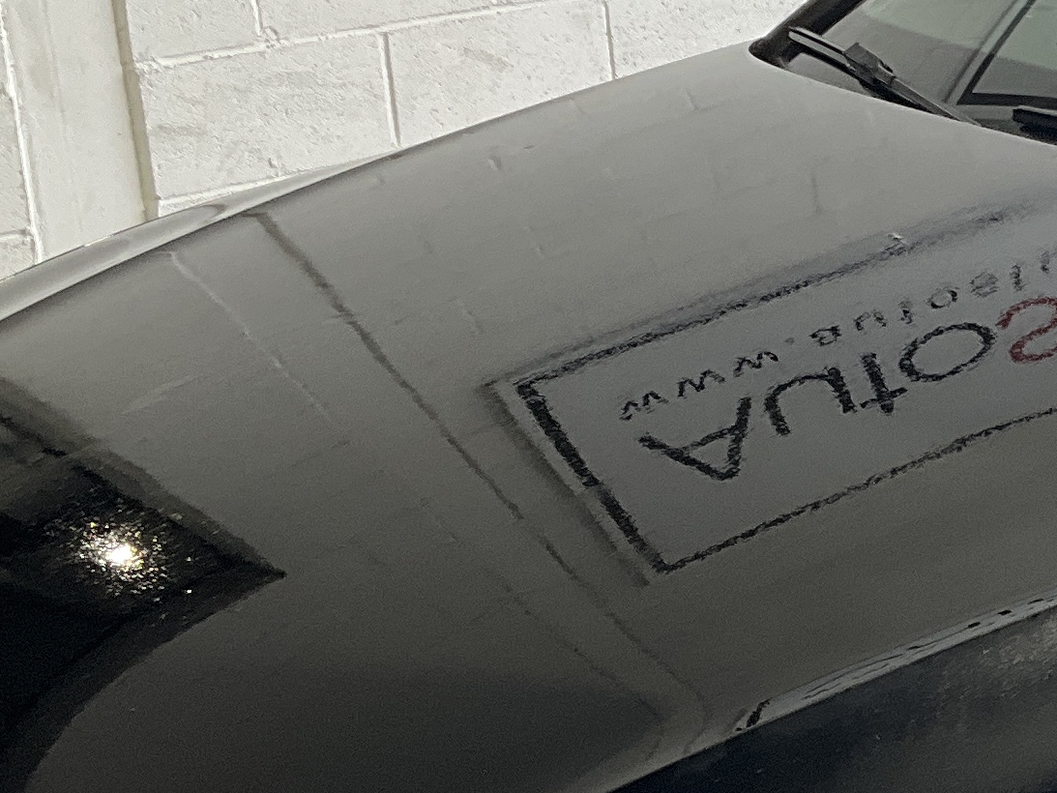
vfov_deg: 13.8
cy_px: 654
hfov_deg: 17.2
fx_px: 3268
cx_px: 1412
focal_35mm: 107
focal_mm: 3
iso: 50
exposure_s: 1/122
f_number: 1.8
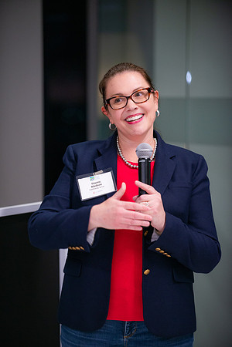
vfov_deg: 13.7
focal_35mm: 150
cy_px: 174
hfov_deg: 9.1
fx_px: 1450
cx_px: 116
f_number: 2.8
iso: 1250
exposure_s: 1/160
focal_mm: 150
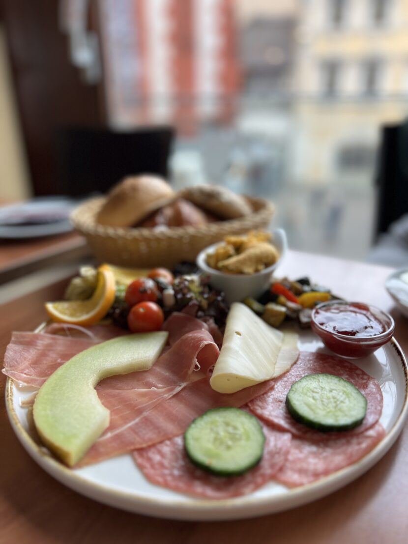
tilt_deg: -21.5
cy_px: 272
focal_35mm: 26
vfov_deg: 67.3
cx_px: 204
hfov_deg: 53.1
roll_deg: +1.5
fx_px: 409
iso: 40
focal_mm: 5.7
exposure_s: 1/100
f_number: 1.5
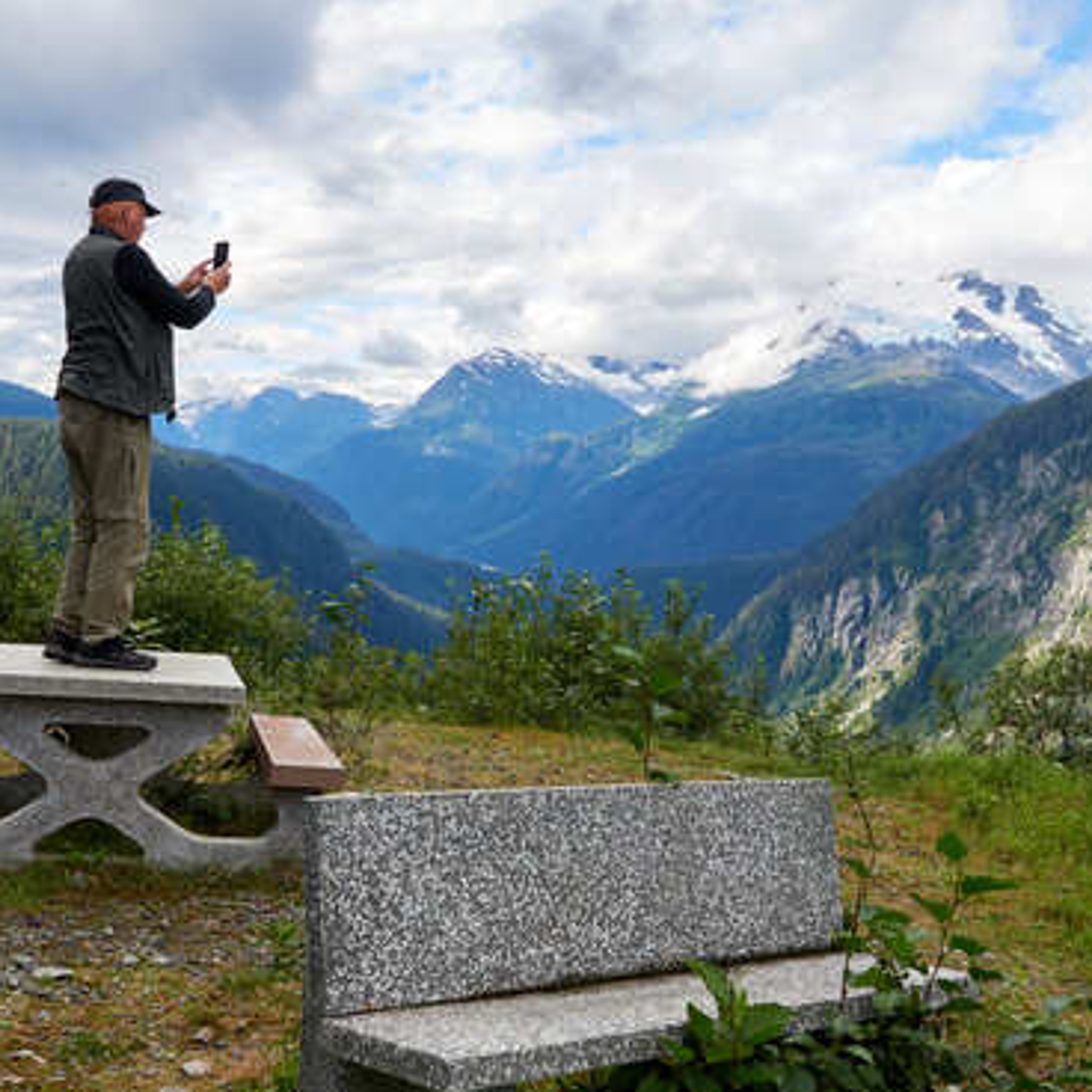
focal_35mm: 44
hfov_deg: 38.3
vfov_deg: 38.3
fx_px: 1570
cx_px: 540
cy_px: 550
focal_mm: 12.63
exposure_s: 1/320
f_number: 4
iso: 100
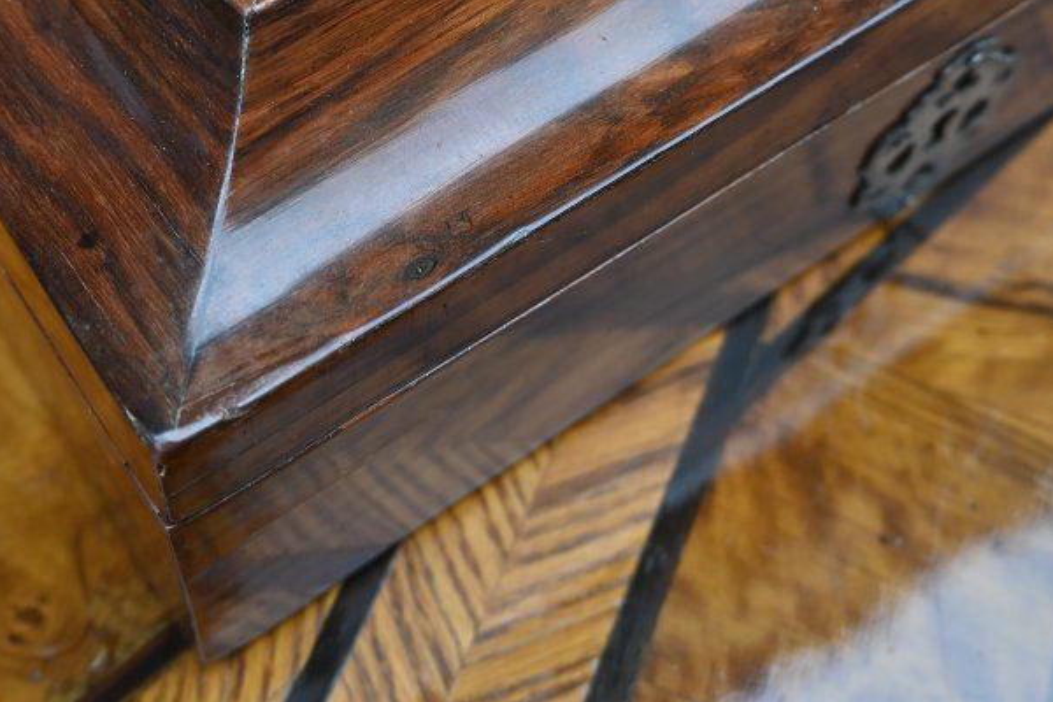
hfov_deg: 35.0
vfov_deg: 23.3
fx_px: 1667
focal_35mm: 57
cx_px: 460
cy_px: 98
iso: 250
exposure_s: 1/250
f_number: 4
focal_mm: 19
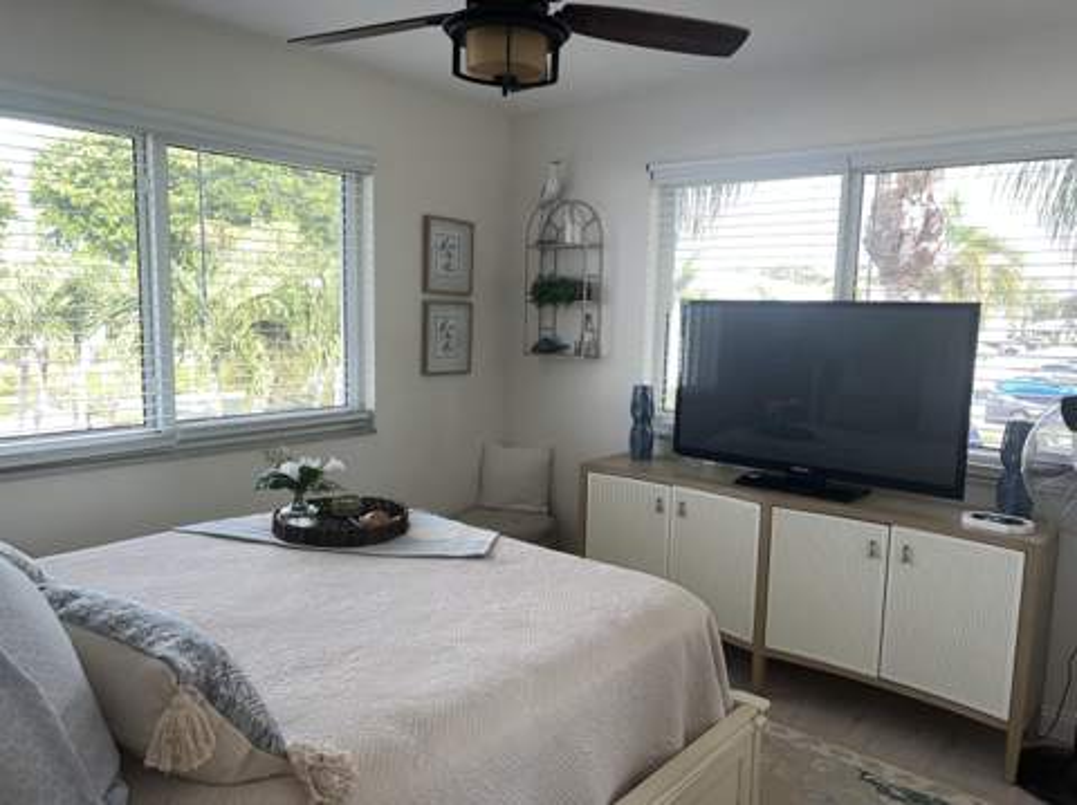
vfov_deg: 53.0
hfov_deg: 67.4
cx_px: 538
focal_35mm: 26
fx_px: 808
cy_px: 402
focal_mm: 5.7
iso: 50
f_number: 1.5
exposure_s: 1/161
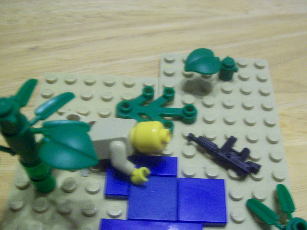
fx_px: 372
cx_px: 169
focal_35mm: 42
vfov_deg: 34.3
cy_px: 132
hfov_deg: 44.7
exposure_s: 1/18.8
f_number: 2.7
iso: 160
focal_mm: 6
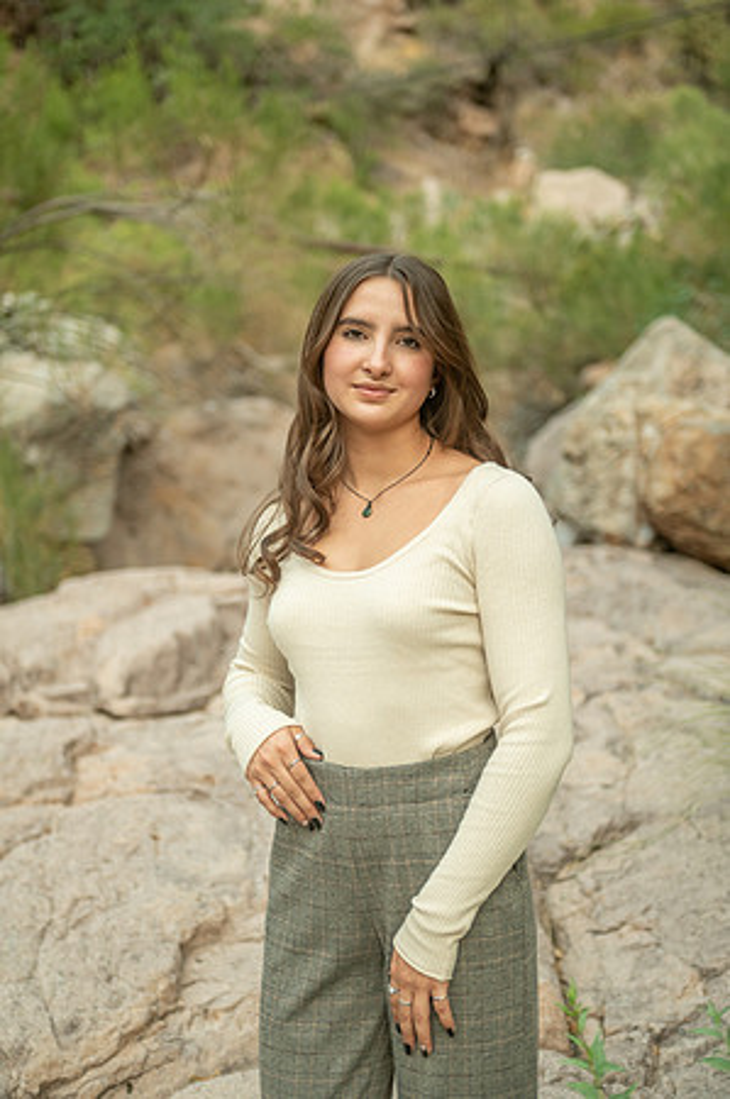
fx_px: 1707
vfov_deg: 35.7
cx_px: 365
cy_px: 550
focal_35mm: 56
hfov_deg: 24.1
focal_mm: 56
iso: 640
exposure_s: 1/125
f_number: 2.8
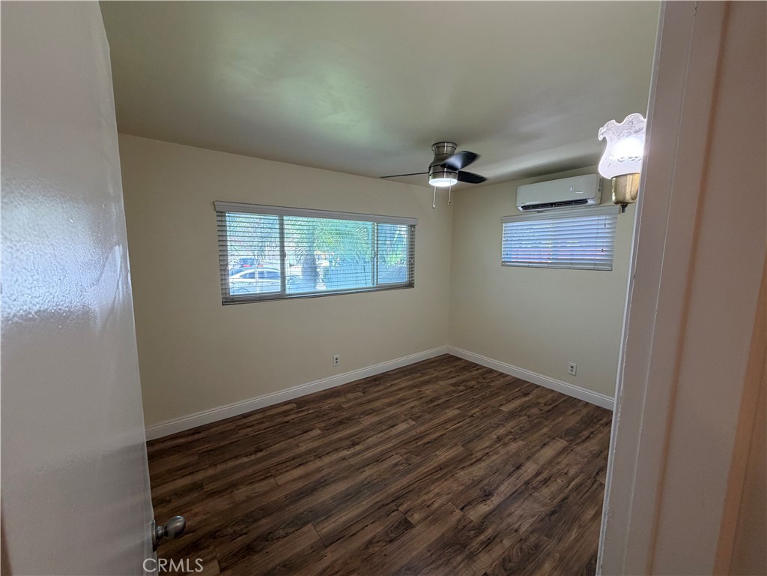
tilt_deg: -6.9
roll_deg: -0.6
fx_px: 310
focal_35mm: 14
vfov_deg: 85.7
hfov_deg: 102.1
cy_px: 288
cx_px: 384
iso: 160
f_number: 2.2
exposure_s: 1/120
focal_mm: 2.22
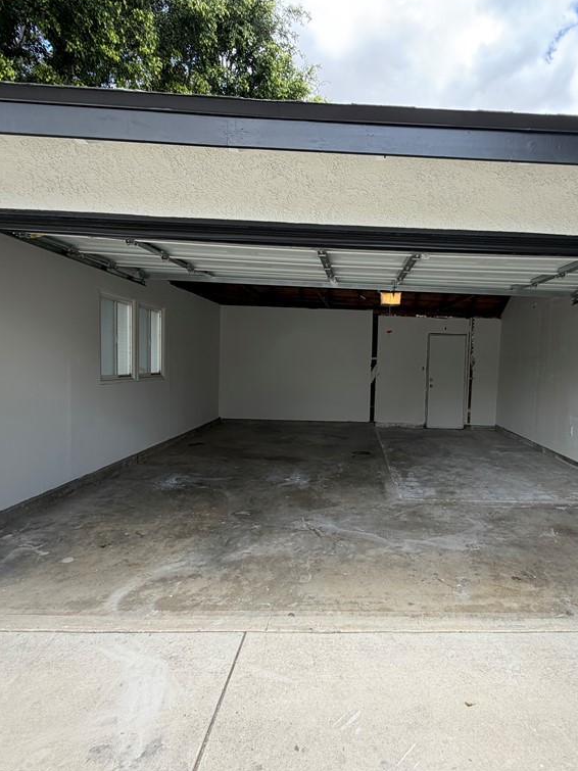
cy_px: 383
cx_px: 374
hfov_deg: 67.2
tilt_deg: -1.8
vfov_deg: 84.7
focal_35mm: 19
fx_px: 423
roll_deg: -1.3
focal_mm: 2.22
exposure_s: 1/252
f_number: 2.2
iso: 40
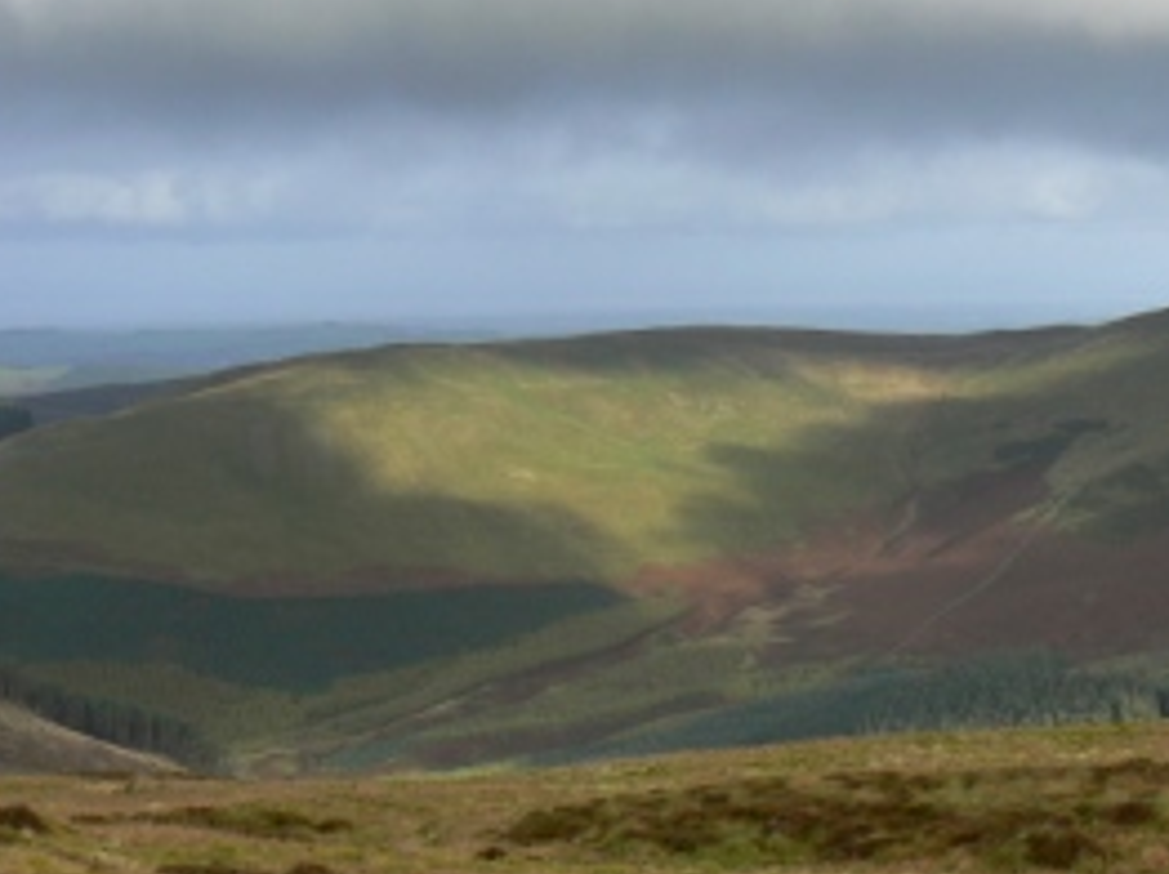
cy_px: 428
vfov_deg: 15.7
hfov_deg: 20.6
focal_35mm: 94
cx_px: 959
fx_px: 3172
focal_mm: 9.5
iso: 80
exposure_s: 1/250
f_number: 5.6
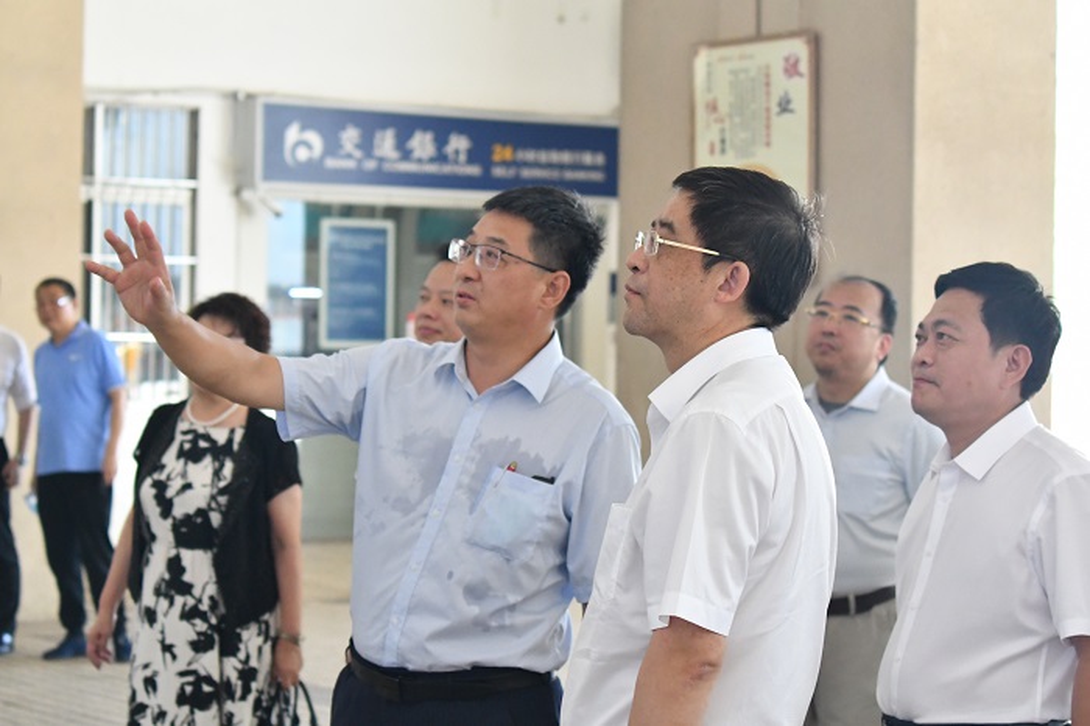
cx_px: 545
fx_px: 2724
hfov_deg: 22.6
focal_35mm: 90
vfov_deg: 15.2
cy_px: 363
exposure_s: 1/400
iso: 4500
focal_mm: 60
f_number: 4.5
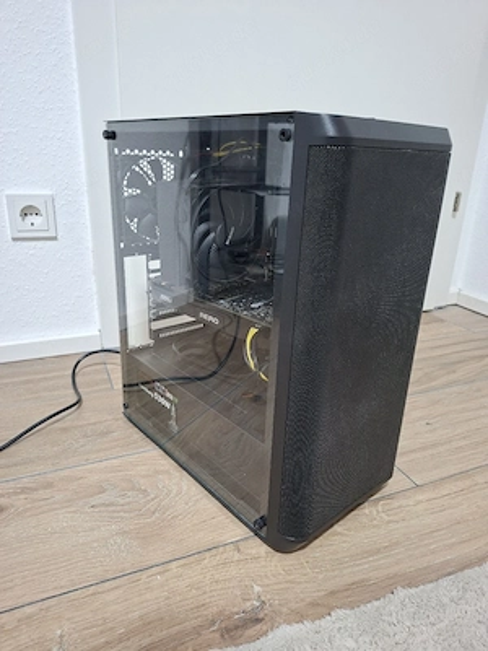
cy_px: 326
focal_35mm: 23
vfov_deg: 73.9
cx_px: 244
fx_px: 432
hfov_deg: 58.9
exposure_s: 1/30
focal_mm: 5.54
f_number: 1.8
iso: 400
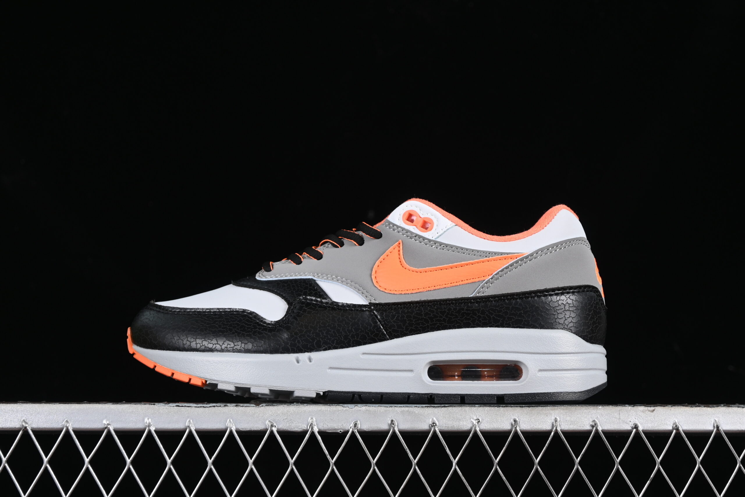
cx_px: 372
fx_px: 1552
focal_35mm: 75
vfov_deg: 18.2
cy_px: 248
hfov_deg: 27.0
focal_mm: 50
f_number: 6.3
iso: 160
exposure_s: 1/60
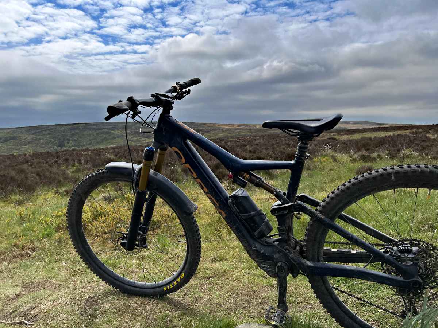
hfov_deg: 67.3
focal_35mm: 26
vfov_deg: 53.1
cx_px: 219
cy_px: 164
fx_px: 329
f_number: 1.5
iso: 50
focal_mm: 5.7
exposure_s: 1/9434
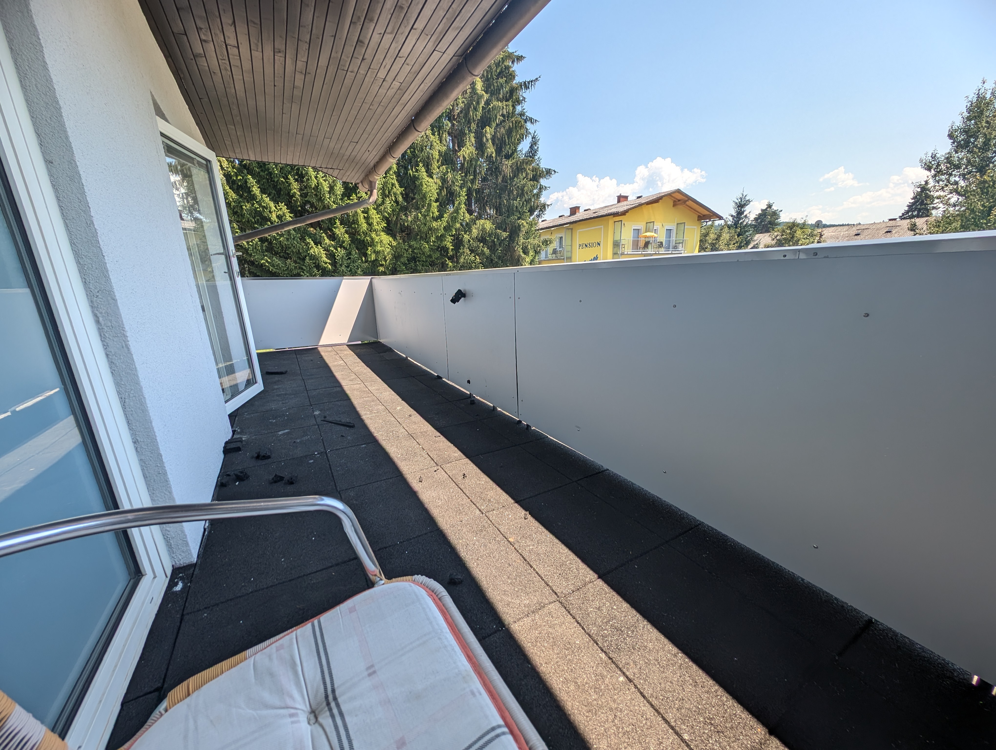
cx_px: 498
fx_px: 346
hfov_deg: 110.5
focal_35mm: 12
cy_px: 375
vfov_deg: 94.6
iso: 41
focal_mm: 2.23
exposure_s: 1/1003
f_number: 1.95
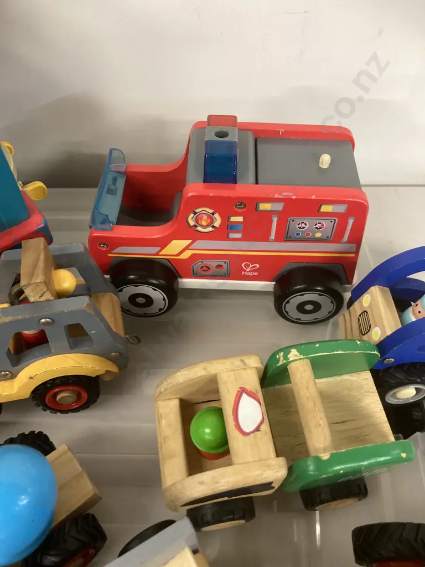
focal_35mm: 28
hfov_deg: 49.7
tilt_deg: -53.7
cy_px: 284
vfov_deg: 63.4
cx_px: 212
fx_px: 458
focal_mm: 3.99
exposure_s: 1/50
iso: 160
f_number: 1.8
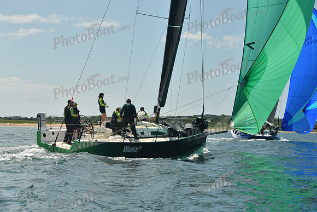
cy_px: 106
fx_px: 617
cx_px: 158
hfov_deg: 28.8
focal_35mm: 70
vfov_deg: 19.5
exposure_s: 1/640
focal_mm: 70
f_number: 8
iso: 320
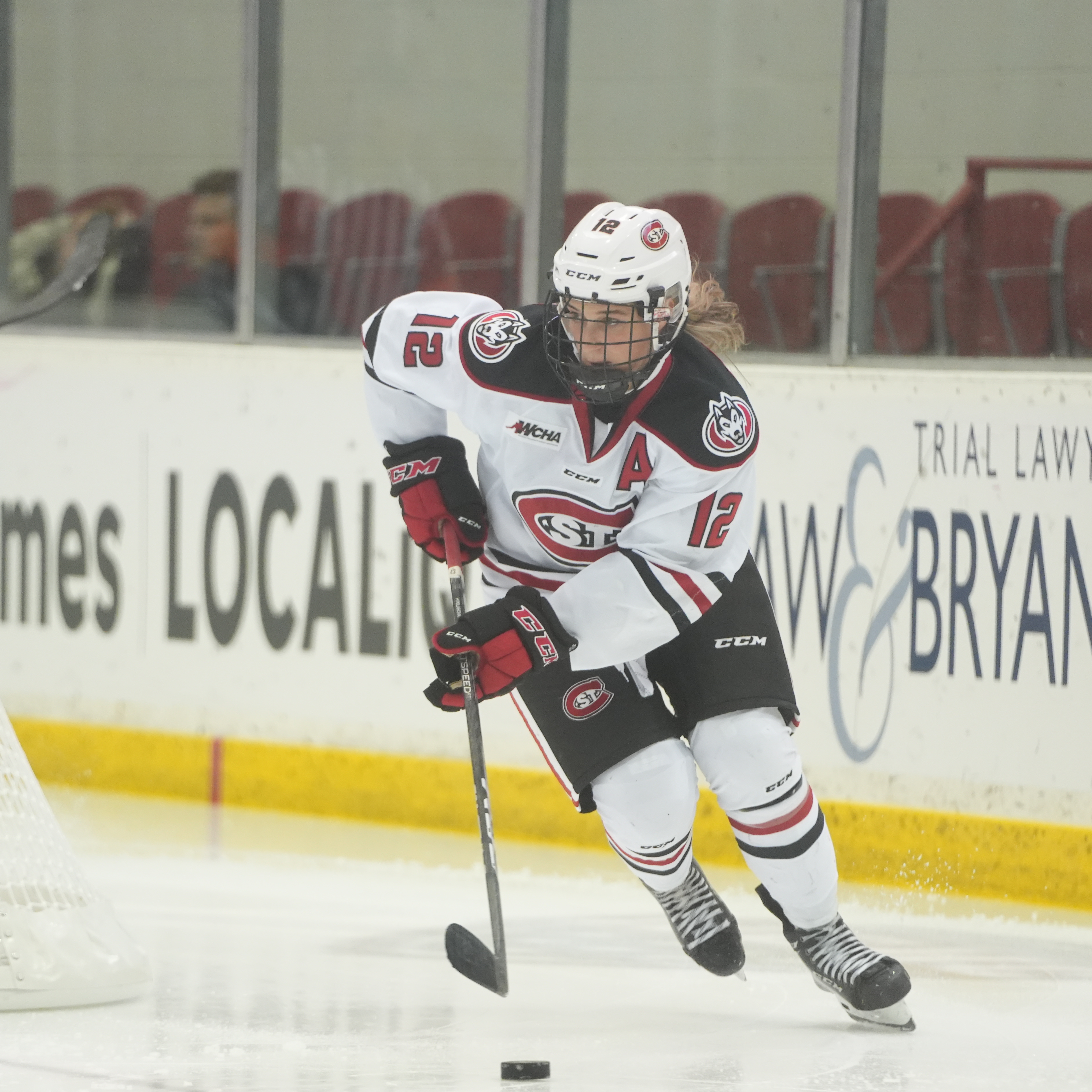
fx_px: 10136
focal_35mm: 284
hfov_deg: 6.2
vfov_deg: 6.2
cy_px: 660
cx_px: 533
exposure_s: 1/1250
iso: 3200
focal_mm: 180
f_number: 2.8
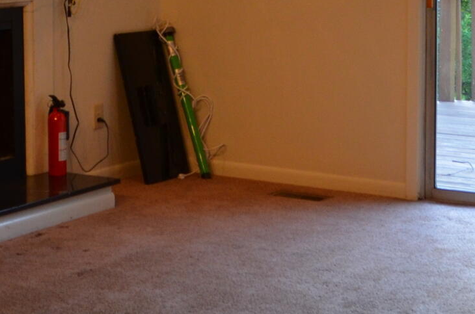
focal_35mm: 111
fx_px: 1461
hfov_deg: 18.4
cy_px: -54
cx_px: 153
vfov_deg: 12.0
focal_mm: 18
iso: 560
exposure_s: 1/60
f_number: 4
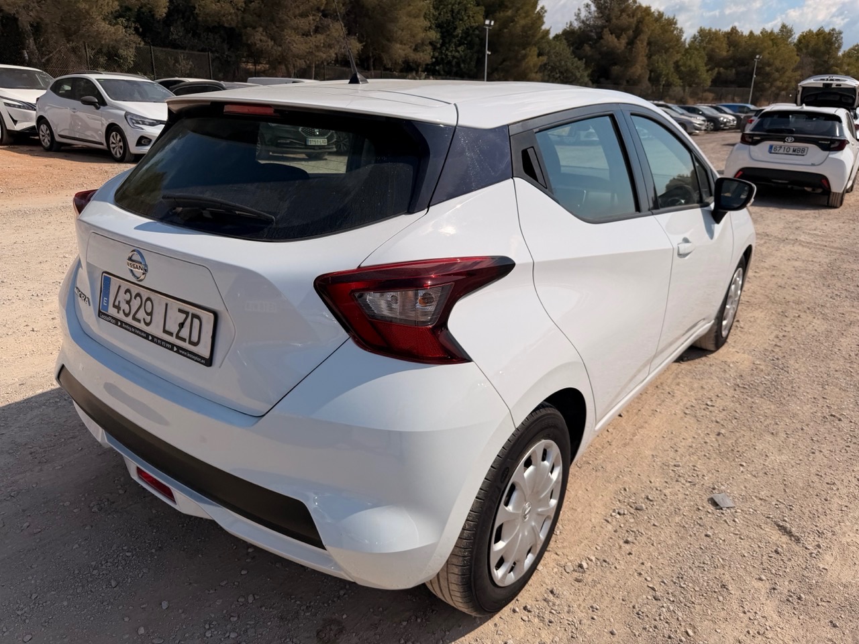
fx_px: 596
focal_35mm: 24
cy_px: 322
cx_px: 430
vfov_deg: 56.8
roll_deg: +2.8
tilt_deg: -16.8
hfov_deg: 71.6
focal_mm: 6.76
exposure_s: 1/11905
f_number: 1.78
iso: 80
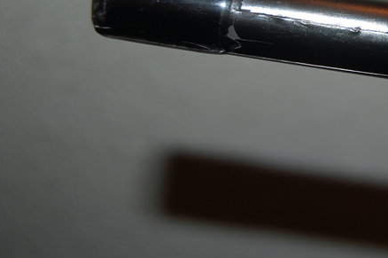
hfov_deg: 24.1
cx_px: 348
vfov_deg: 16.4
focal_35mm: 82
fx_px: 883
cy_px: 29
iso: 200
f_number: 4.2
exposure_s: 1/60
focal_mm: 30
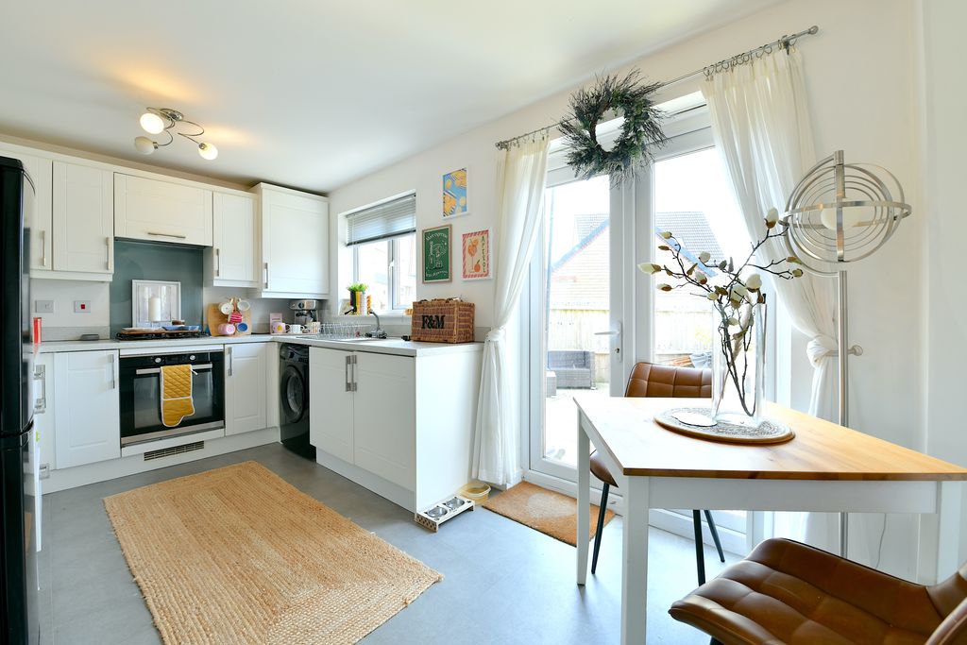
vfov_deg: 81.2
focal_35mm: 14
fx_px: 376
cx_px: 484
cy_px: 322
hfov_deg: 104.2
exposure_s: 1/40
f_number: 10
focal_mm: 14
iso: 160
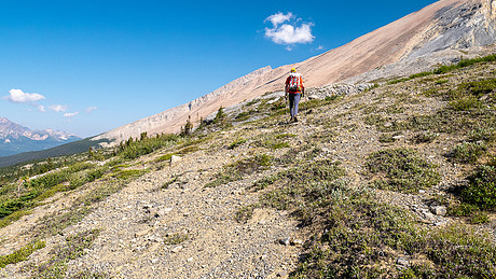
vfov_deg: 35.6
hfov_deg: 59.1
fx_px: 434
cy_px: 160
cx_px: 290
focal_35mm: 33
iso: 200
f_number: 8
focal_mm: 12
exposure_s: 1/200
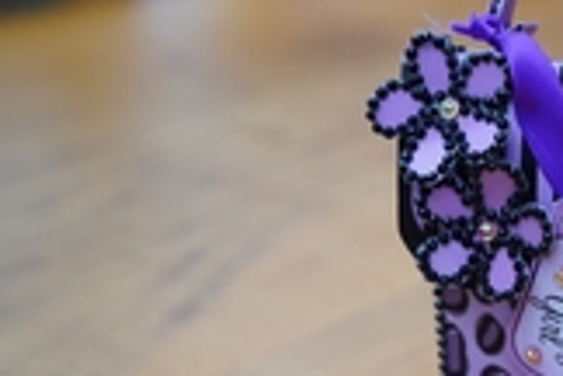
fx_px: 1392
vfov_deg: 15.4
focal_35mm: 89
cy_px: 216
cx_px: 751
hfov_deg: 20.7
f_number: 2.8
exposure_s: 1/40
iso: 320
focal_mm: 32
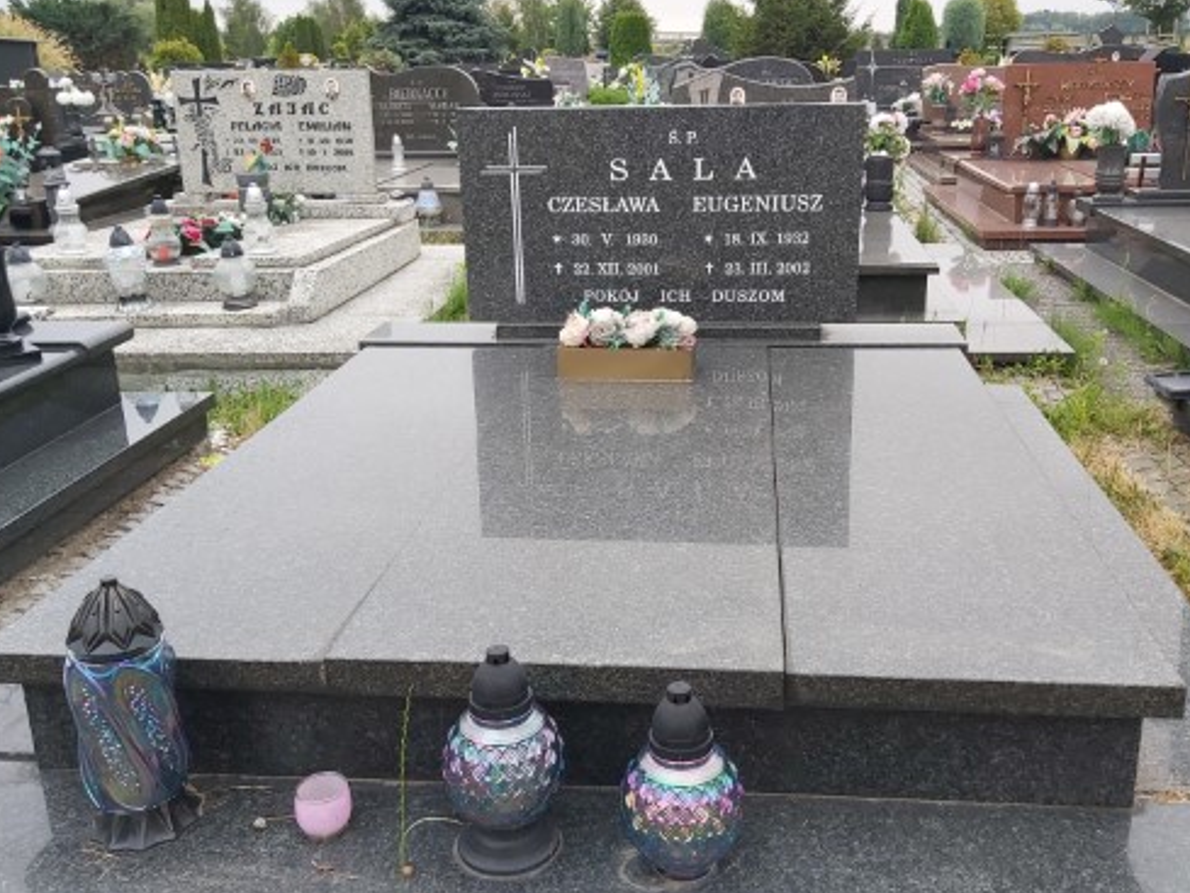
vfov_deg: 41.8
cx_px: 628
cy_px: 433
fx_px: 1169
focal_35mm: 34
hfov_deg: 53.9
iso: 64
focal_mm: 3.92
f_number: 1.7
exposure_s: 1/201
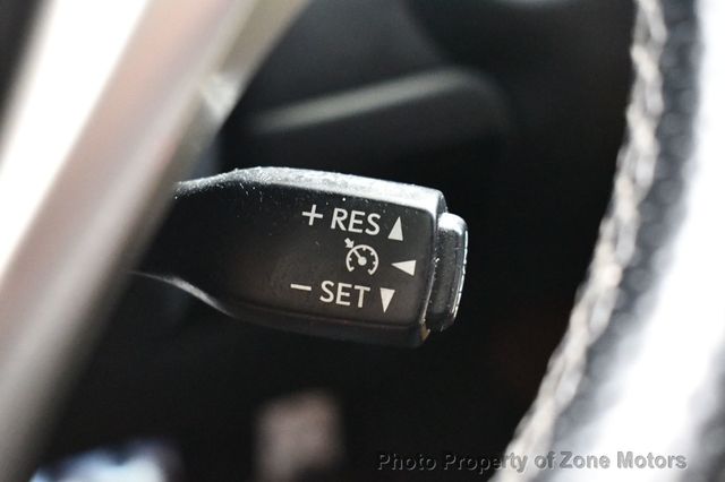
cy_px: 241
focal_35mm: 54
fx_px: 1087
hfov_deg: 36.9
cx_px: 362
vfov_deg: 25.0
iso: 12800
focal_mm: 36
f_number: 4.8
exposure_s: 1/25
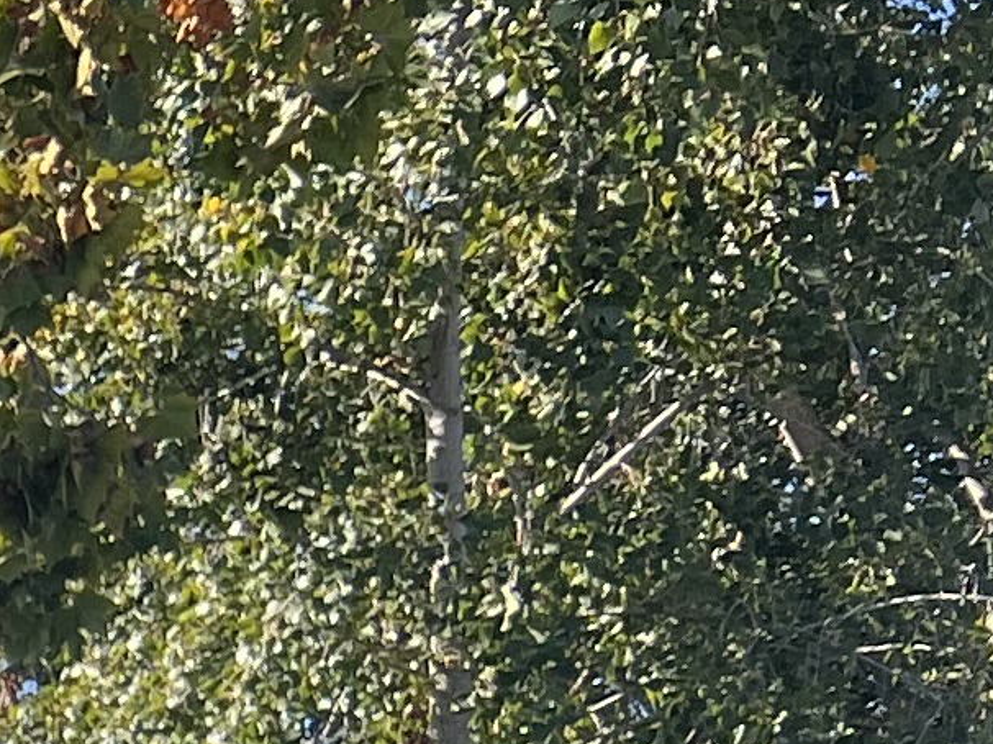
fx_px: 4961
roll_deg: -1.3
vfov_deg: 7.9
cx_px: -1968
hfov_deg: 9.2
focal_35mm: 173
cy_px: 1878
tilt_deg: -1.4
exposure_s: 1/1972
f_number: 1.5
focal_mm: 5.7
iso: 50
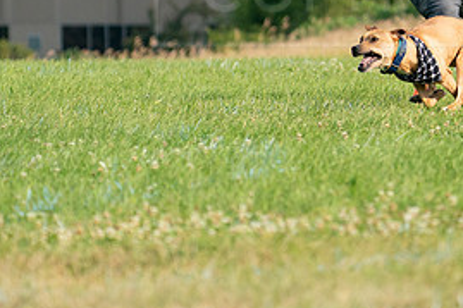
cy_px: 20
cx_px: 318
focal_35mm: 462
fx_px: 5938
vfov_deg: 3.0
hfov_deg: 4.5
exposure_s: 1/4000
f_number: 5.6
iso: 1000
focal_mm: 214
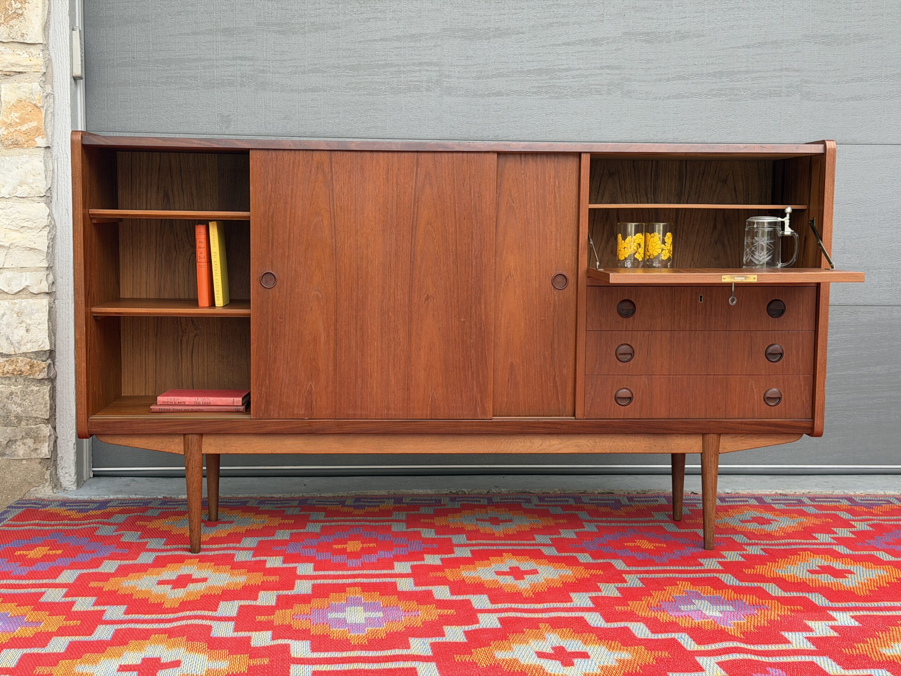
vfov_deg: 30.3
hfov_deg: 39.7
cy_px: 338
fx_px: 1249
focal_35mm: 48
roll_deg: +0.2
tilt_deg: -2.1
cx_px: 450
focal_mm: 6.76
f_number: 1.78
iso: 64
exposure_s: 1/398
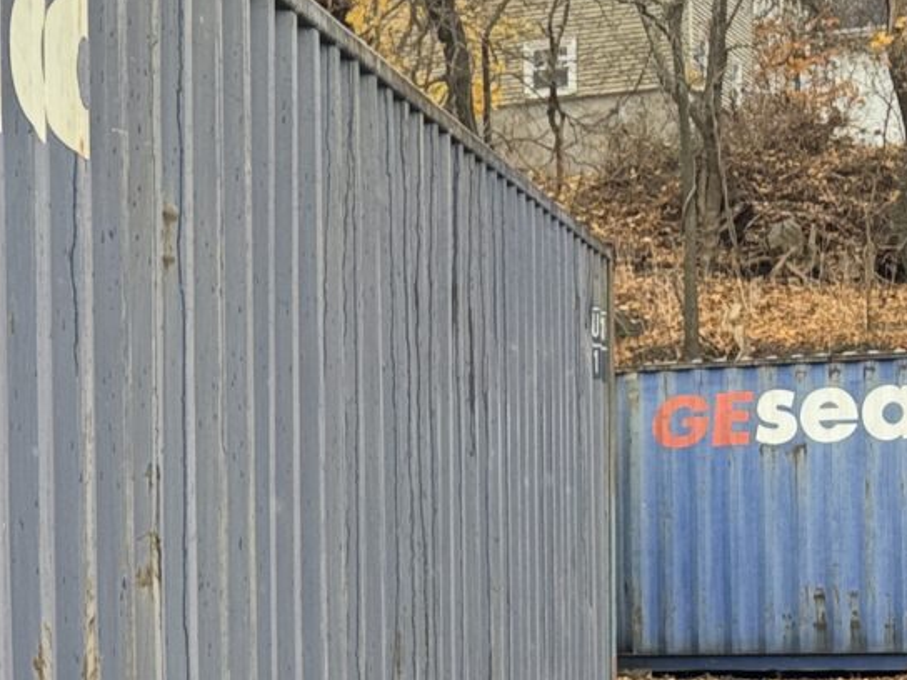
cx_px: -575
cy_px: 630
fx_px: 2961
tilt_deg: -1.3
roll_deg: +1.1
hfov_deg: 15.6
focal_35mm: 113
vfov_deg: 13.0
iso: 80
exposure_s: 1/229
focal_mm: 6.76
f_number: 1.78
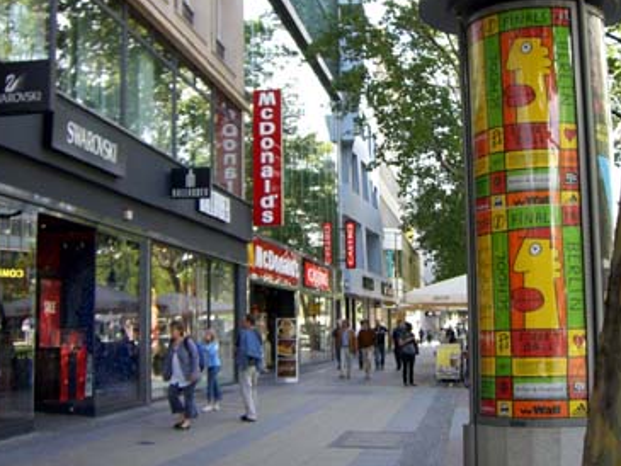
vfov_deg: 28.0
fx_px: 933
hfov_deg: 36.8
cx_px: 349
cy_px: 215
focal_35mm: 52
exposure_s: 1/125
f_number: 2.7
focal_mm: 6.2
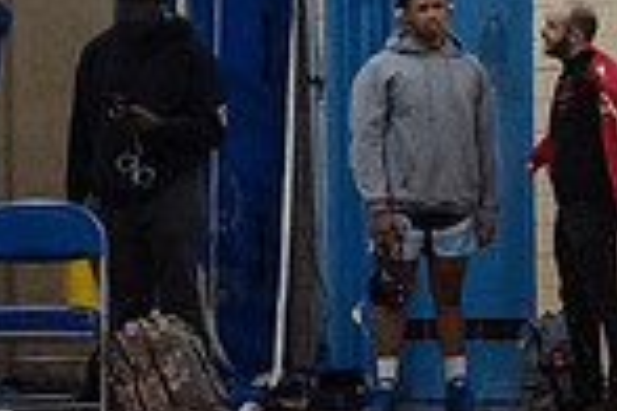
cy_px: 365
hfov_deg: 8.5
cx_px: 874
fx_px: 4079
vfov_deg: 5.8
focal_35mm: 238
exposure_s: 1/400
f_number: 3.2
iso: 8000
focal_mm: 50
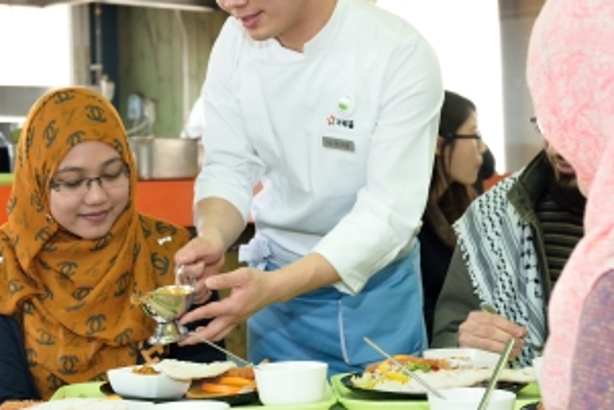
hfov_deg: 24.6
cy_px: 103
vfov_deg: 16.6
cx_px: 194
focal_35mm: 82
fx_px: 1399
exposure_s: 1/80
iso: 800
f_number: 4
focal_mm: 38
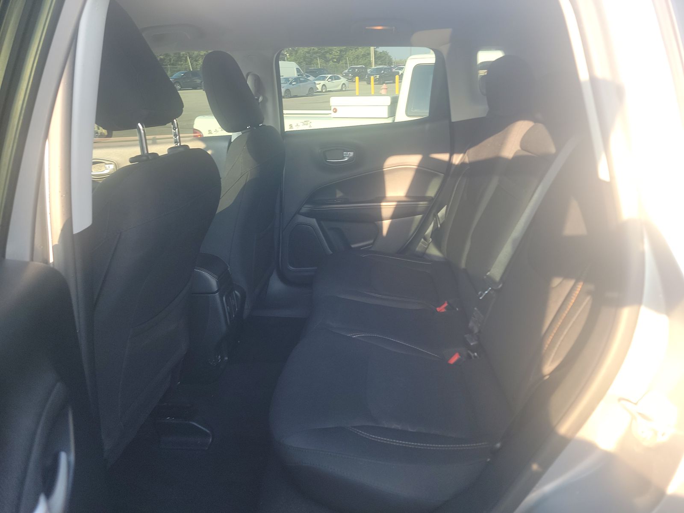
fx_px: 474
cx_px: 342
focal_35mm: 24
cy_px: 256
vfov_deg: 56.8
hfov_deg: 71.6
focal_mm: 6.7
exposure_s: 1/59
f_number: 1.8
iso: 61
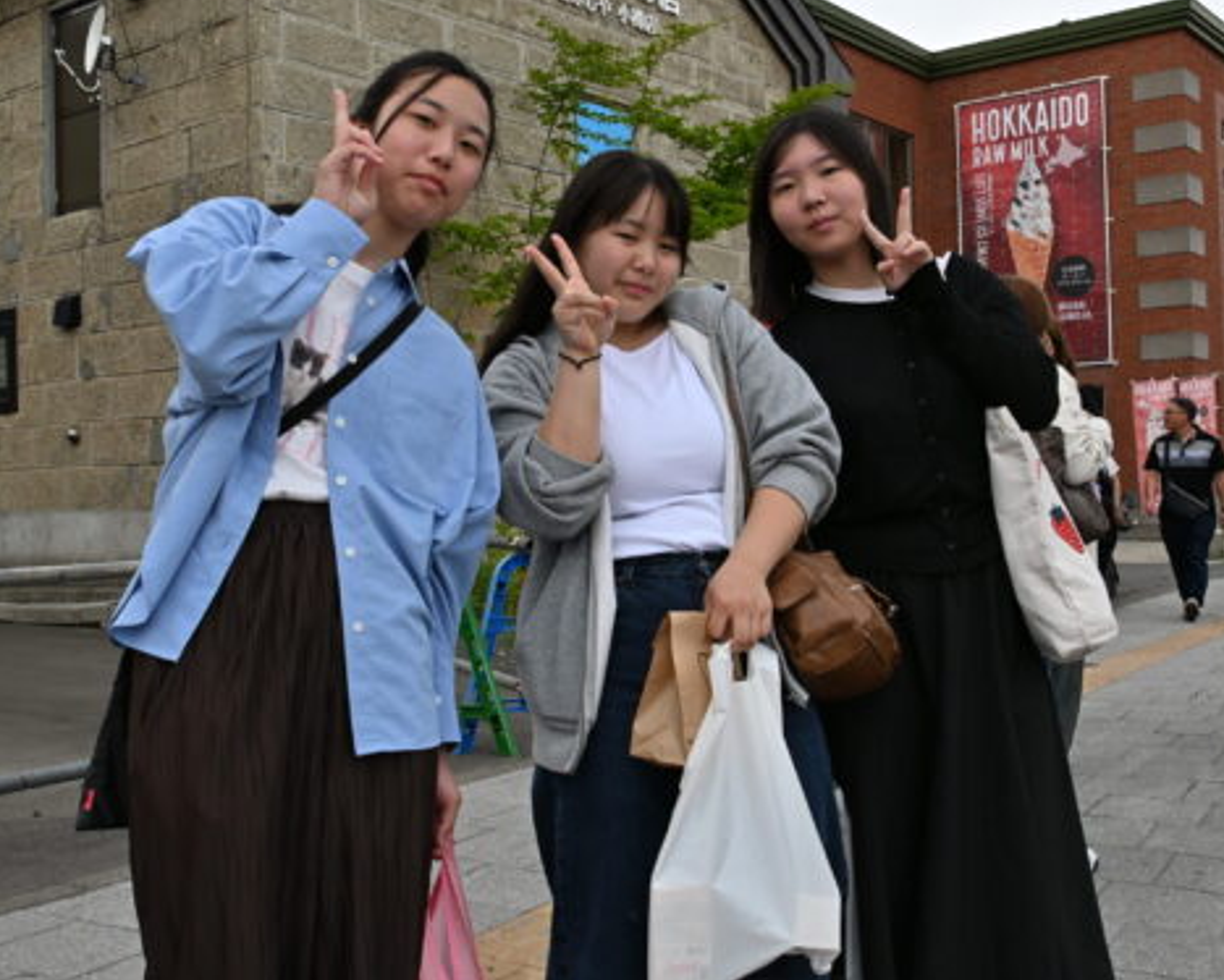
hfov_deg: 44.2
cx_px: 569
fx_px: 1508
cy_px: 461
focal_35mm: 42
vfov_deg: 36.0
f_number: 10
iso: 400
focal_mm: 23
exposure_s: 1/400
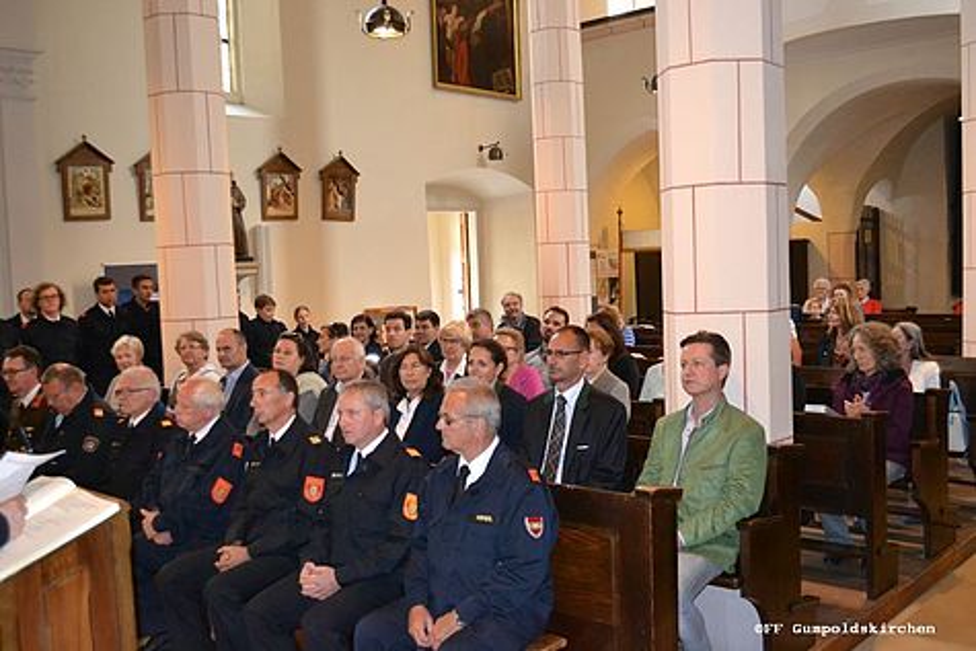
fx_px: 976
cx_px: 488
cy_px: 326
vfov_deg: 36.9
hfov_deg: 53.1
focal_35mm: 36
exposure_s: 1/60
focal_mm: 24
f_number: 4
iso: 3200
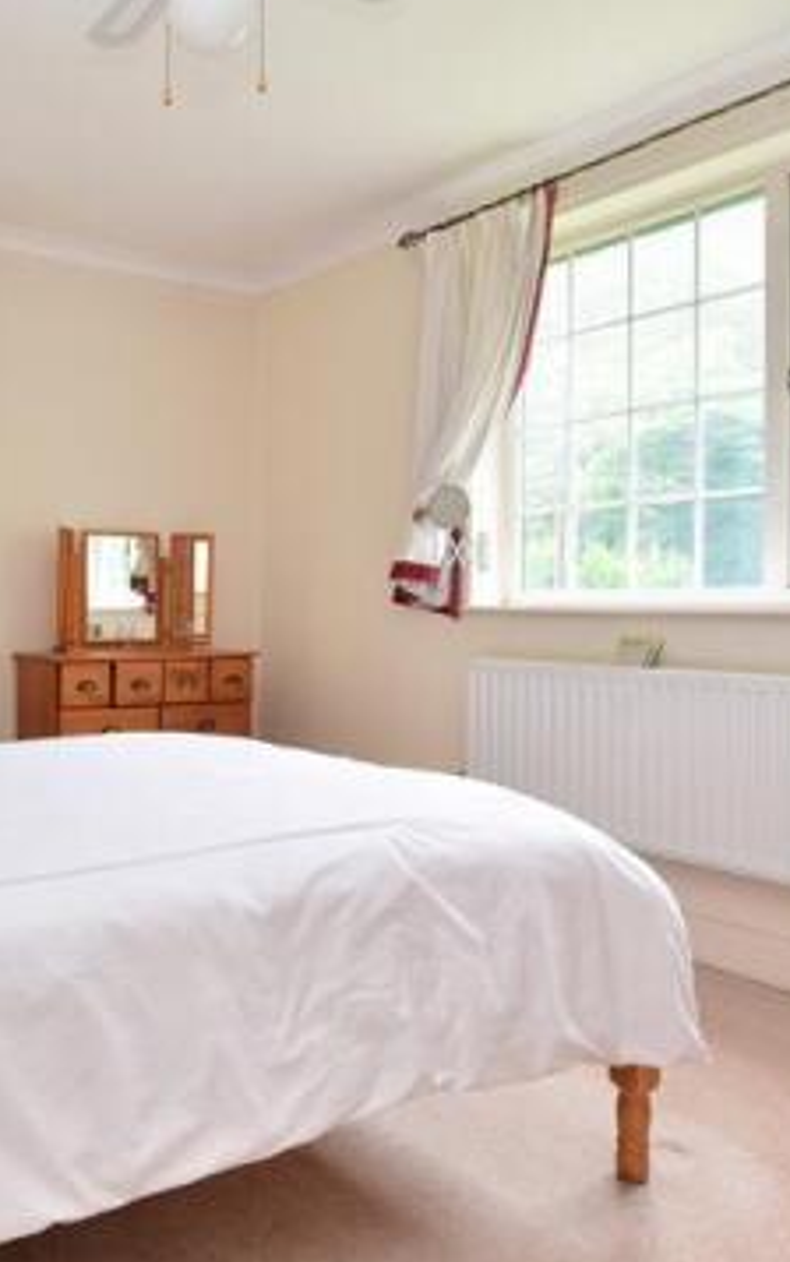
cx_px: 130
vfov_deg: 66.4
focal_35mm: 28
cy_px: 598
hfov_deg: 42.1
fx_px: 964
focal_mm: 10
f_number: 10
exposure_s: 1/30
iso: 250
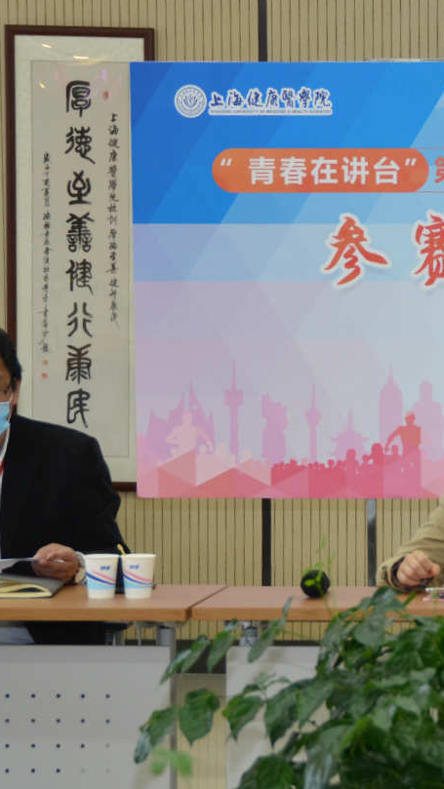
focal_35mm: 143
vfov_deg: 15.0
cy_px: 435
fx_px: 2993
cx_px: 526
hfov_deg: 8.4
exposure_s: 1/60
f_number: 4.5
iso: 640
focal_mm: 48
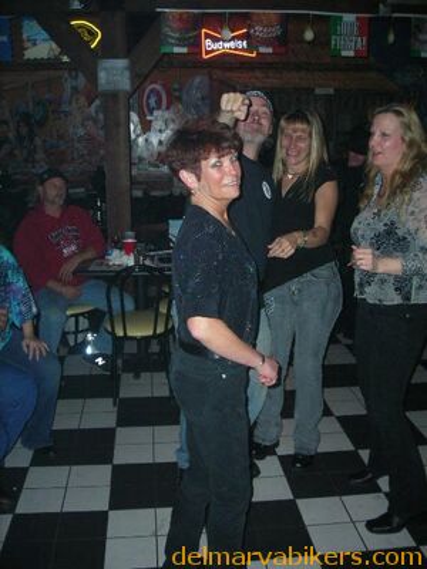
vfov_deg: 49.0
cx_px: 214
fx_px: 625
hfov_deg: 37.7
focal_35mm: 38
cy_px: 284
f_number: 3.2
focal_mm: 6.3
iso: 200
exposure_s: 1/60.1
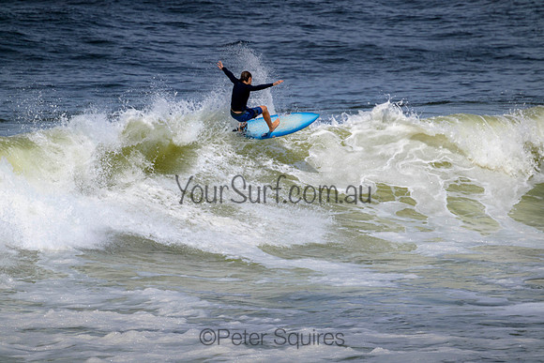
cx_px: 272
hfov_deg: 2.6
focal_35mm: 800
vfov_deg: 1.7
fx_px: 12091
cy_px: 182
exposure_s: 1/2000
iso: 400
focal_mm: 800
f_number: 11
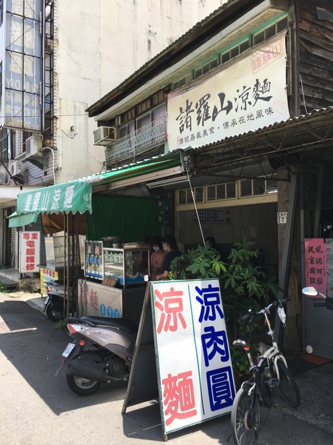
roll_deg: +1.4
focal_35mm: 29
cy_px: 222
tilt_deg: +3.0
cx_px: 166
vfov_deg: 61.7
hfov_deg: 48.2
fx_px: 372
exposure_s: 1/646
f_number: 2.2
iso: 25
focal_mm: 4.15
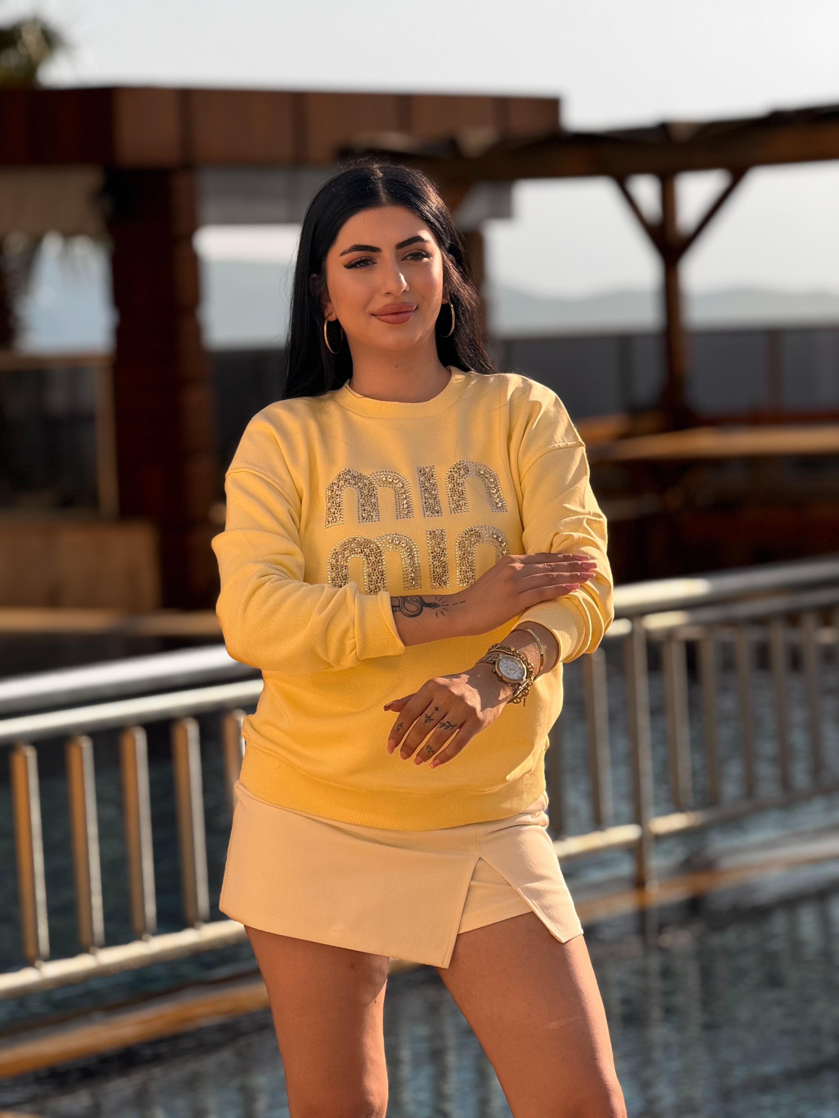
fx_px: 3878
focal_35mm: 120
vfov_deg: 16.4
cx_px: 420
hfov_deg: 12.3
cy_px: 559
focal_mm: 15.66
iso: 50
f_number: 2.8
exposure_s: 1/1577
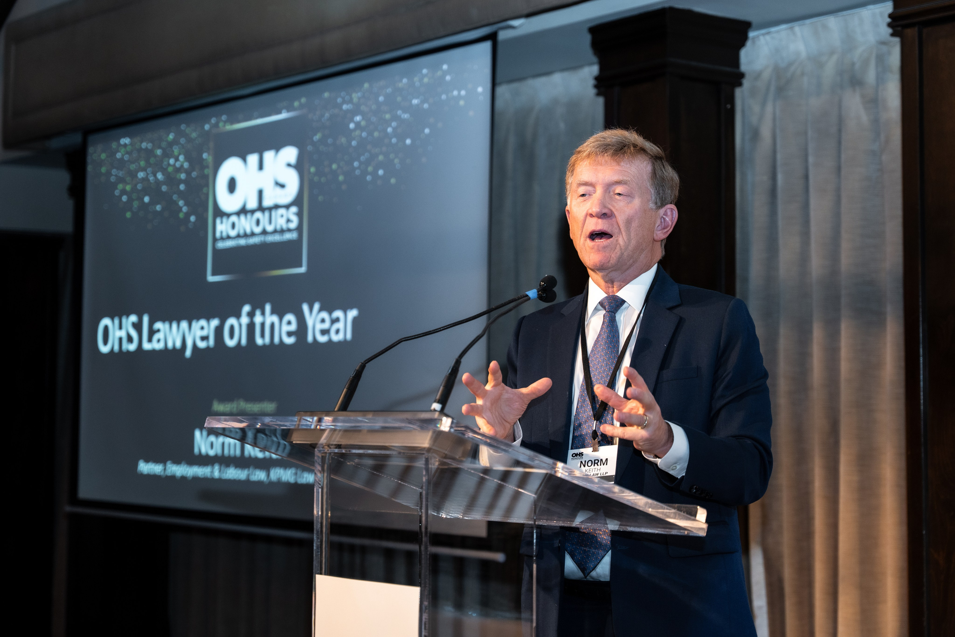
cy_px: 291
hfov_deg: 30.1
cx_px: 477
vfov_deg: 20.3
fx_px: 1777
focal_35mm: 67
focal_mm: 61.2
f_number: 2.8
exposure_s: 1/200
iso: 1250
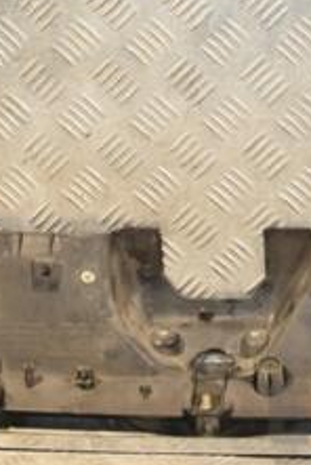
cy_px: 133
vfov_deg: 16.7
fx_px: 1576
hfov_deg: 11.2
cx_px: 229
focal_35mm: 122
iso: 800
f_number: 5
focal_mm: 30
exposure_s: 1/160
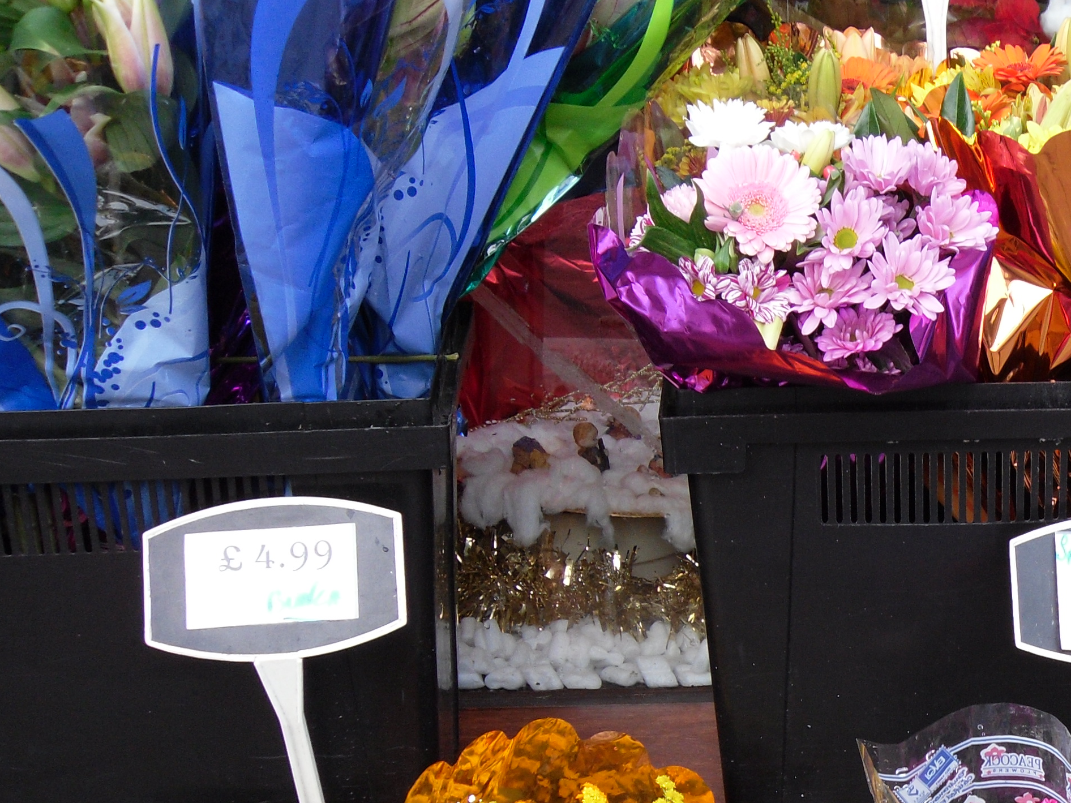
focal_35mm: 74
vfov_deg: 19.6
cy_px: 673
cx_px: 1013
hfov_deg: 25.3
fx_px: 2290
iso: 100
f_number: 3.5
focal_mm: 6.3
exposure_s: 1/69
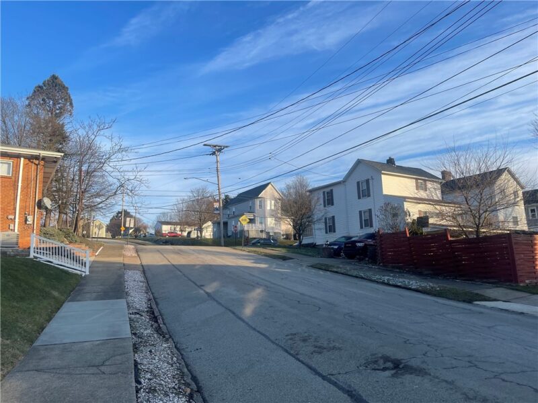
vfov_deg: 54.9
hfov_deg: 69.4
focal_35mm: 25
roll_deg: +2.4
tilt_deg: +10.9
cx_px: 269
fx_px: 389
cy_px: 202
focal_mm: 5.1
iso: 32
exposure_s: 1/1387
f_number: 1.6
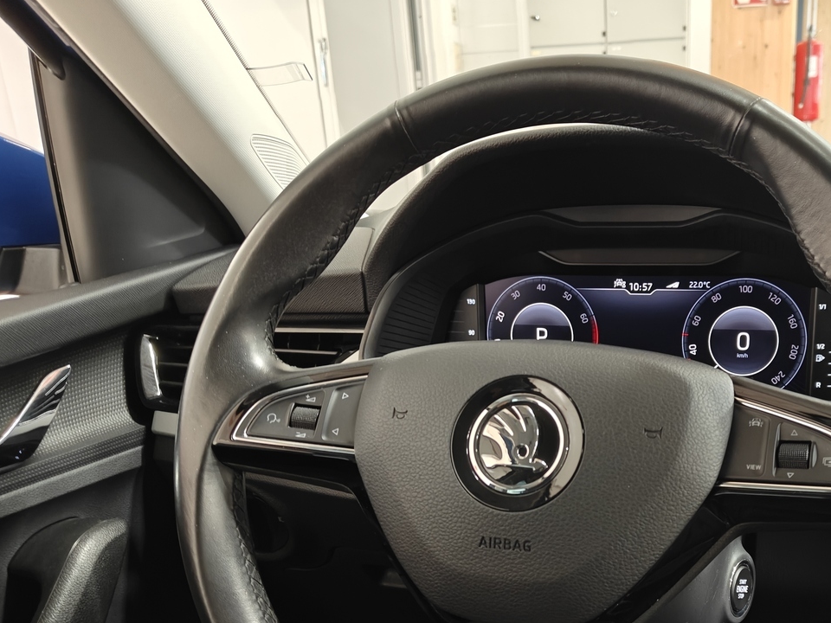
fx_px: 864
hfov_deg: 49.8
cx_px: 597
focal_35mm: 36
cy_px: 457
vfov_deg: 38.8
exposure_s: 1/21
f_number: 1.8
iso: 200
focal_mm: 5.59
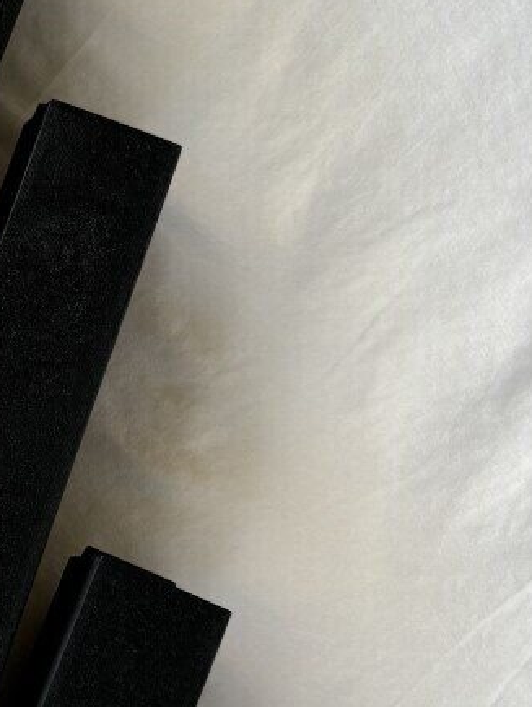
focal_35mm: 86
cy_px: 398
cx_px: -337
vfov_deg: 22.7
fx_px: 1760
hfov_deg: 15.4
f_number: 1.6
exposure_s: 1/222
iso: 40
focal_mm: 5.96
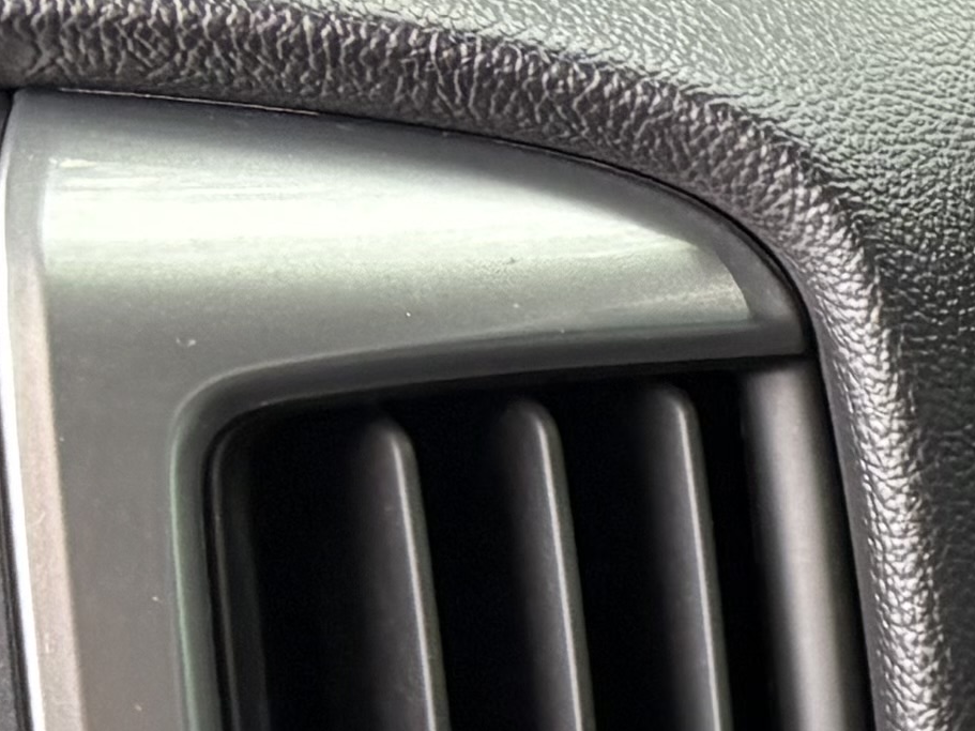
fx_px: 4590
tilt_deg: -26.9
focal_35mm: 163
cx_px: 2947
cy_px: 1075
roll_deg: -8.6
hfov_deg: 9.5
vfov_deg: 8.9
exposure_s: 1/74
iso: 125
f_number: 1.6
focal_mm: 5.96
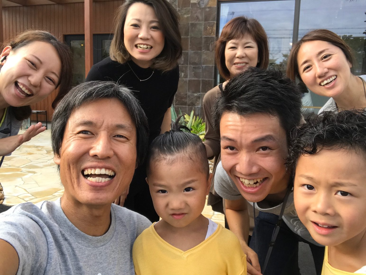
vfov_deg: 44.2
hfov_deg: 56.8
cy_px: 138
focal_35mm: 32
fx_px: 339
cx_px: 183
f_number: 2.2
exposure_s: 1/361
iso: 25
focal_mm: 2.87
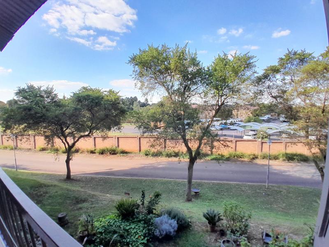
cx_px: 164
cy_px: 124
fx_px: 162
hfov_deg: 91.0
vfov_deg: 74.7
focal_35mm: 17
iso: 40
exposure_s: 1/552
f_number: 2.2
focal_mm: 1.46
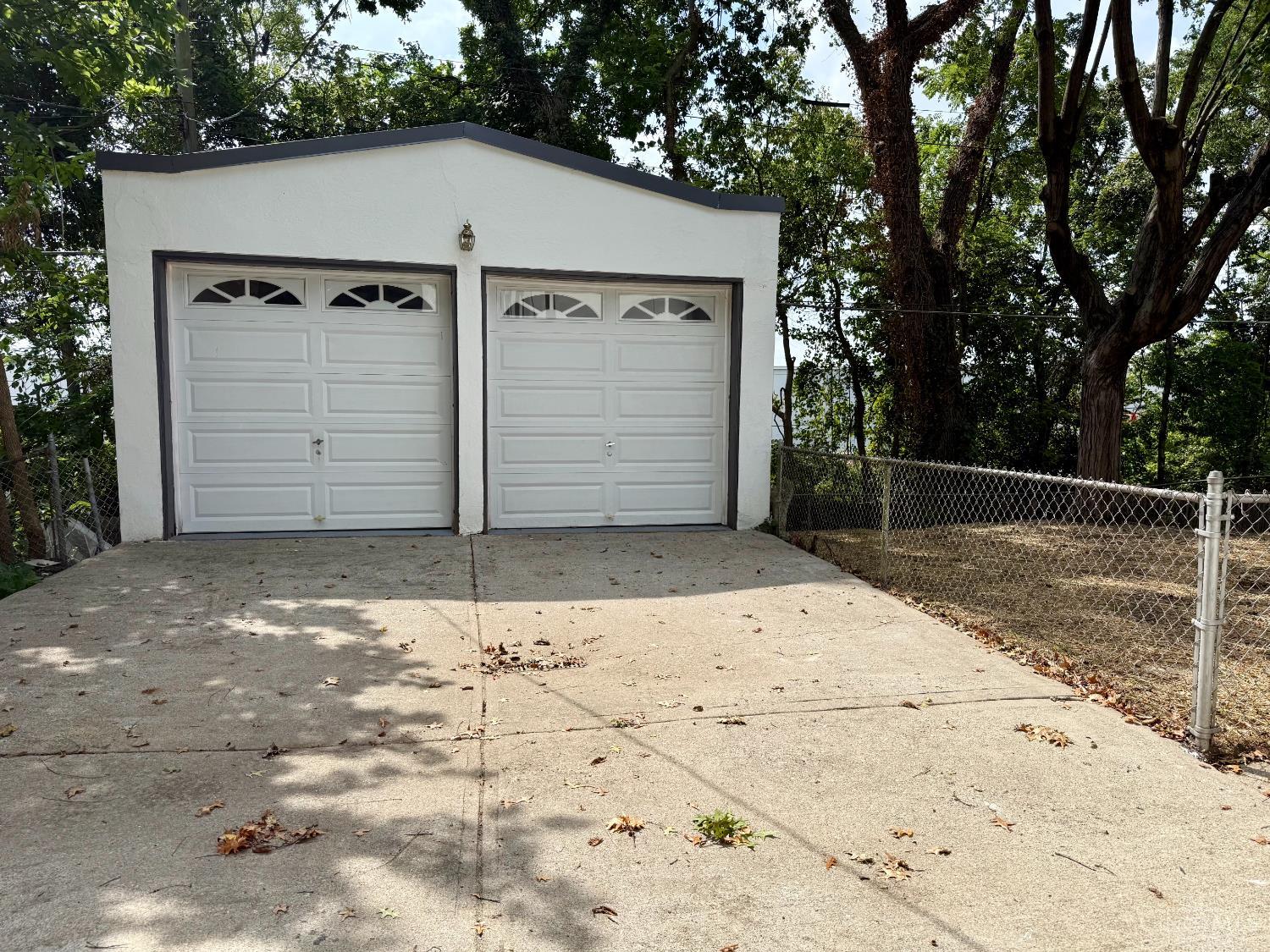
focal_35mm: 24
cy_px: 476
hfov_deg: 71.6
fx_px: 881
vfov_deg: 56.8
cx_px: 635
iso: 80
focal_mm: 6.76
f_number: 1.78
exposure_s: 1/3145
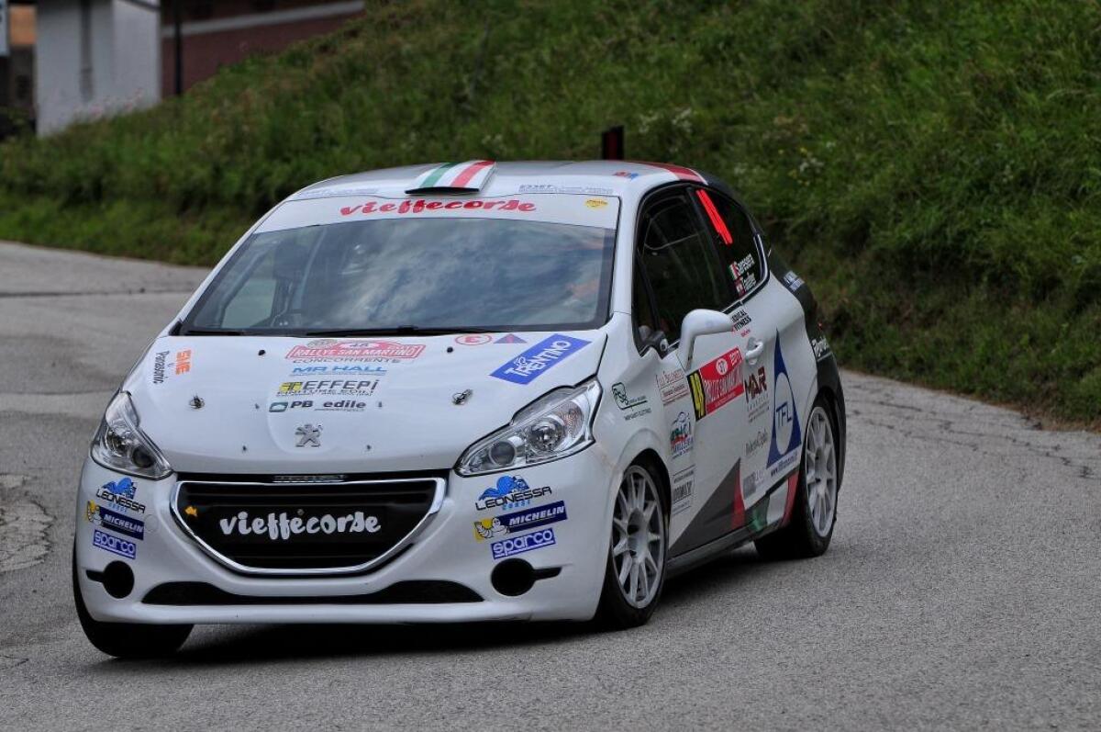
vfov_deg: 4.9
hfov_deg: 7.4
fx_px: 8476
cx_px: 550
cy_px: 366
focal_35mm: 278
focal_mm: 185
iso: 200
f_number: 6.3
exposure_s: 1/1250
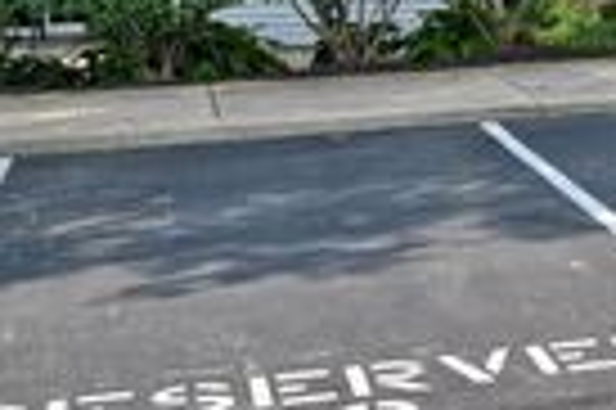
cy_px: -250
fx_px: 1586
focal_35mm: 93
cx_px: 760
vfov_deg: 13.6
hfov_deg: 20.4
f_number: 5.6
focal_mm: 25.5
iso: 110
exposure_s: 1/250
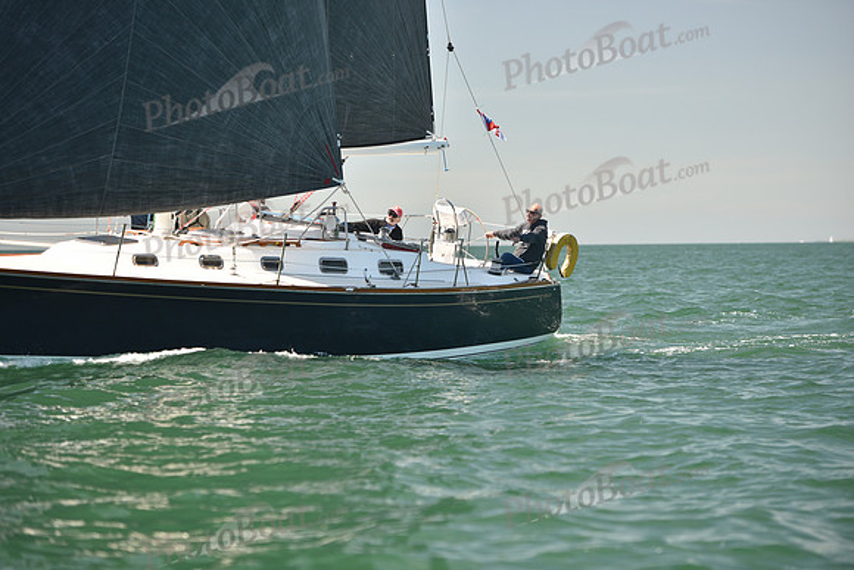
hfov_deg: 17.6
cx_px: 427
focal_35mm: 116
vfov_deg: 11.8
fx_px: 2752
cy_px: 285
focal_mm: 116
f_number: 3.2
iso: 250
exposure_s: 1/800
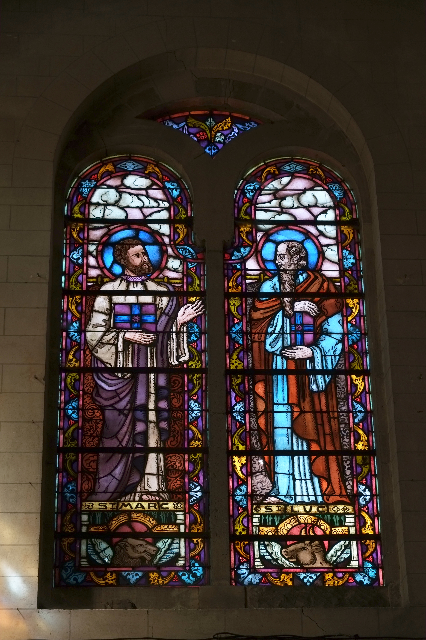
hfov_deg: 17.9
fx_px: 1349
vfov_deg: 26.7
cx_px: 213
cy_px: 320
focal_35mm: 76
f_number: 5
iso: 200
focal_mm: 50.5
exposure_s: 1/30
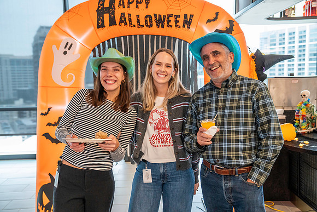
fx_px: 352
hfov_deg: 48.4
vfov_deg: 33.4
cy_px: 106
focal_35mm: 40
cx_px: 158
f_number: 4
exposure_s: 1/160
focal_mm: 40
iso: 2500
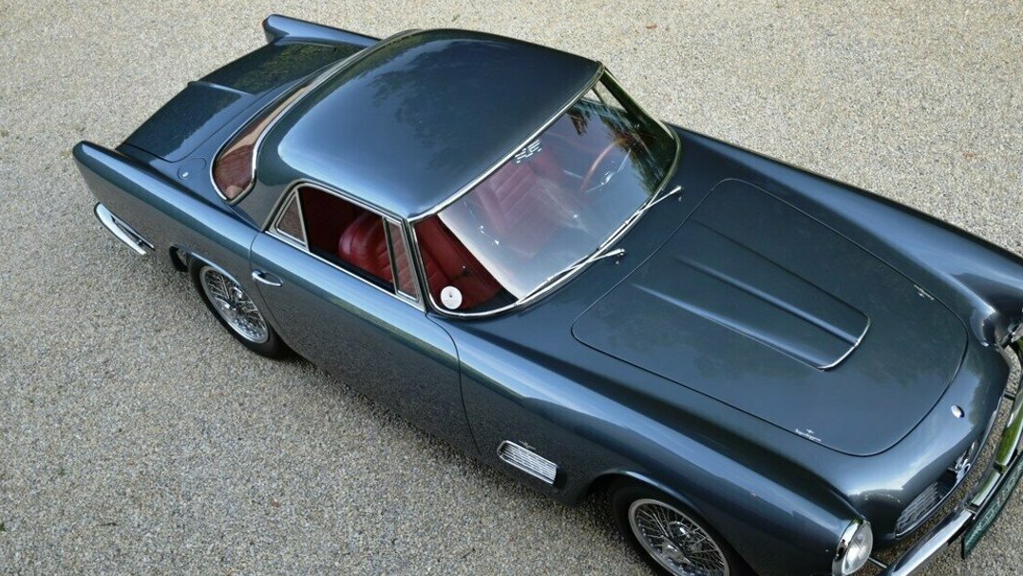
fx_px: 1139
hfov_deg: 48.3
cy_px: 319
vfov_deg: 28.3
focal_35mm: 42
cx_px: 565
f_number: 3.8
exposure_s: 1/125
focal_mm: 24
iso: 200
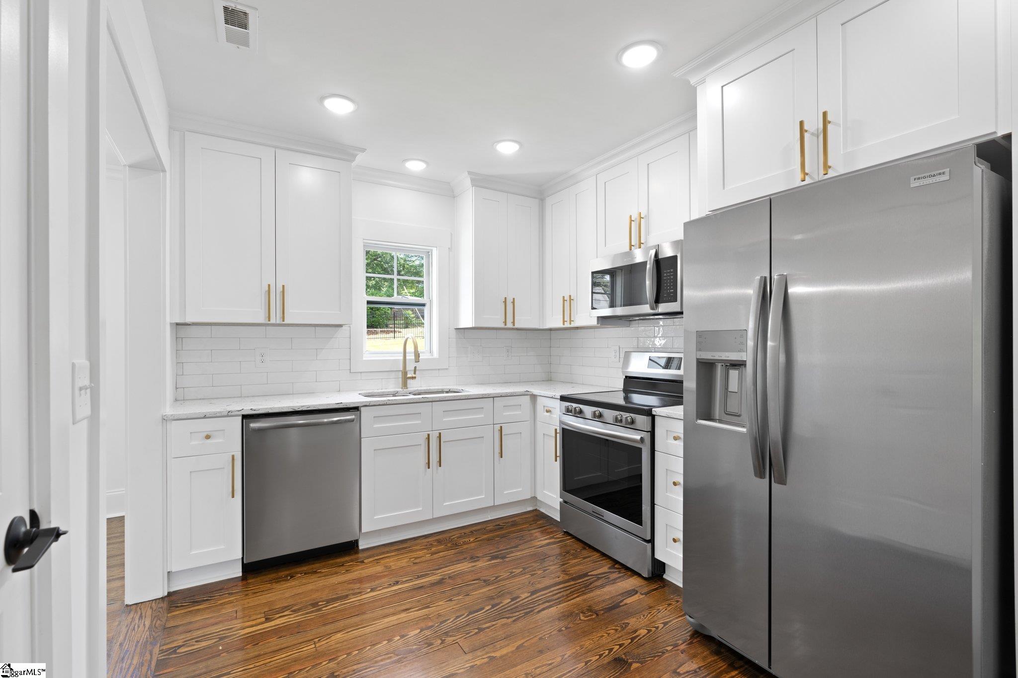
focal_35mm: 16
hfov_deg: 96.7
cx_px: 509
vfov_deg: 73.7
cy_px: 339
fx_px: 452
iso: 320
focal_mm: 16
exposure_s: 1/4
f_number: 8
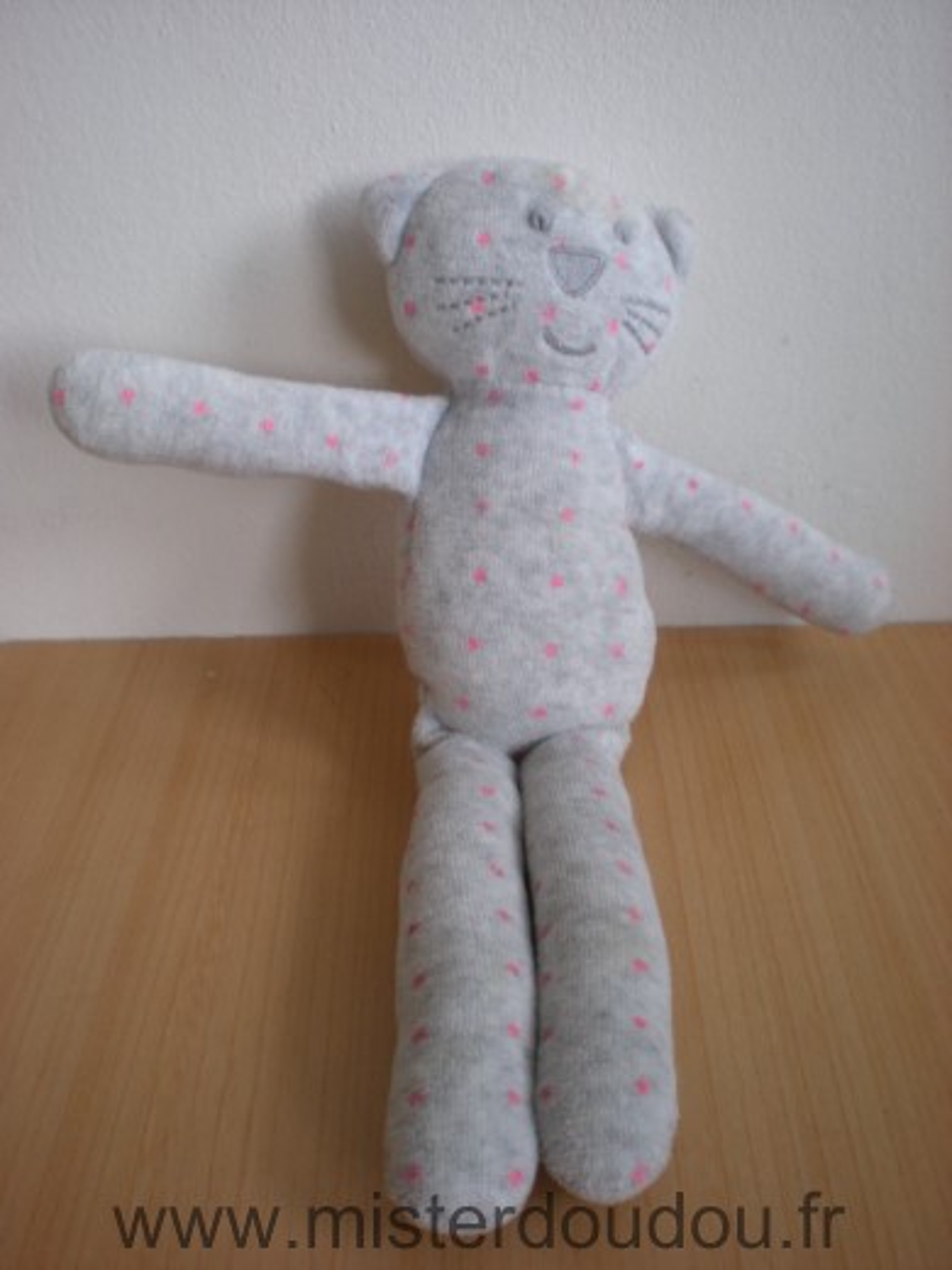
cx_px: 476
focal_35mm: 38
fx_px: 1393
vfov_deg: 49.0
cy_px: 635
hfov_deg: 37.7
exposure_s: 1/54
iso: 114
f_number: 3.1
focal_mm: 6.3
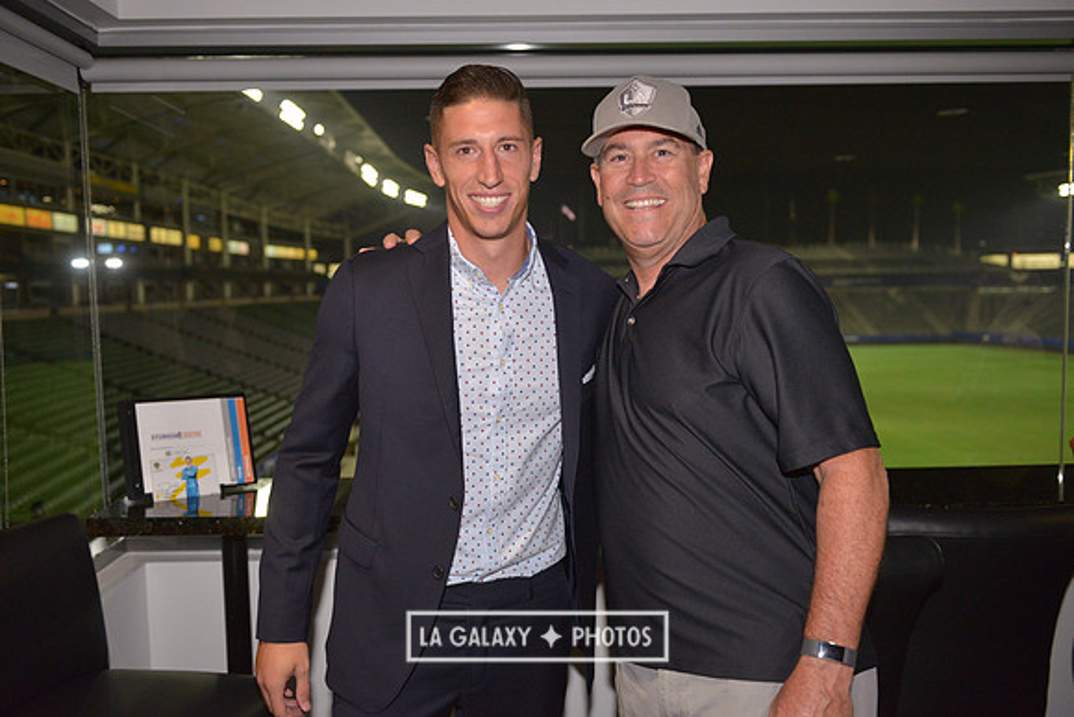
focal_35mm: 32
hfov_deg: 58.7
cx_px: 537
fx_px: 955
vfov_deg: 41.1
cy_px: 358
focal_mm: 32
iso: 2500
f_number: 3.2
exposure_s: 1/1600
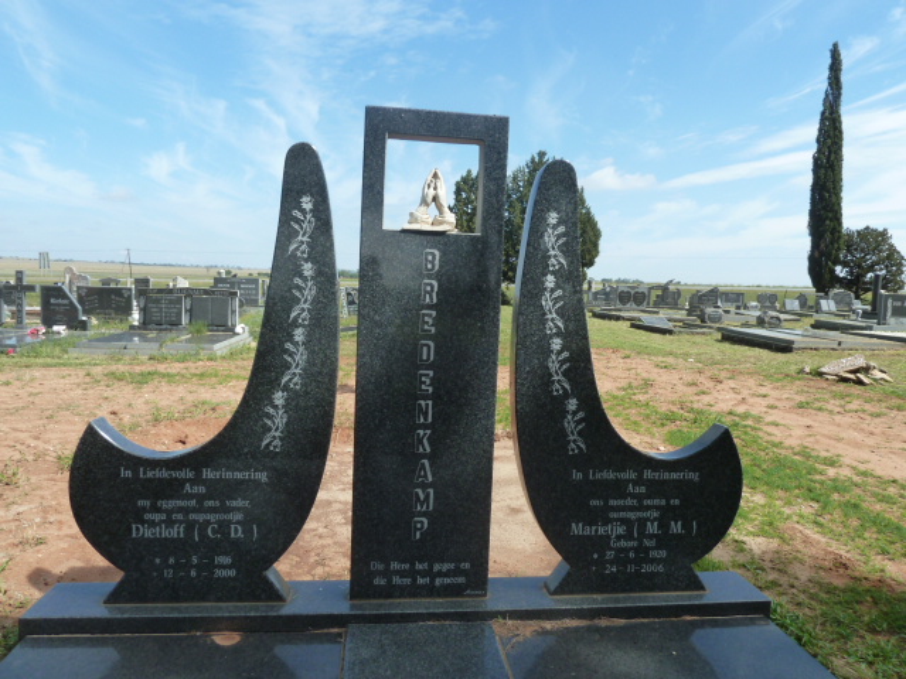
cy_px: 340
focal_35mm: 25
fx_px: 654
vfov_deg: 54.9
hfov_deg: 69.4
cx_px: 453
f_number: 4
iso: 125
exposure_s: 1/400
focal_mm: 4.1
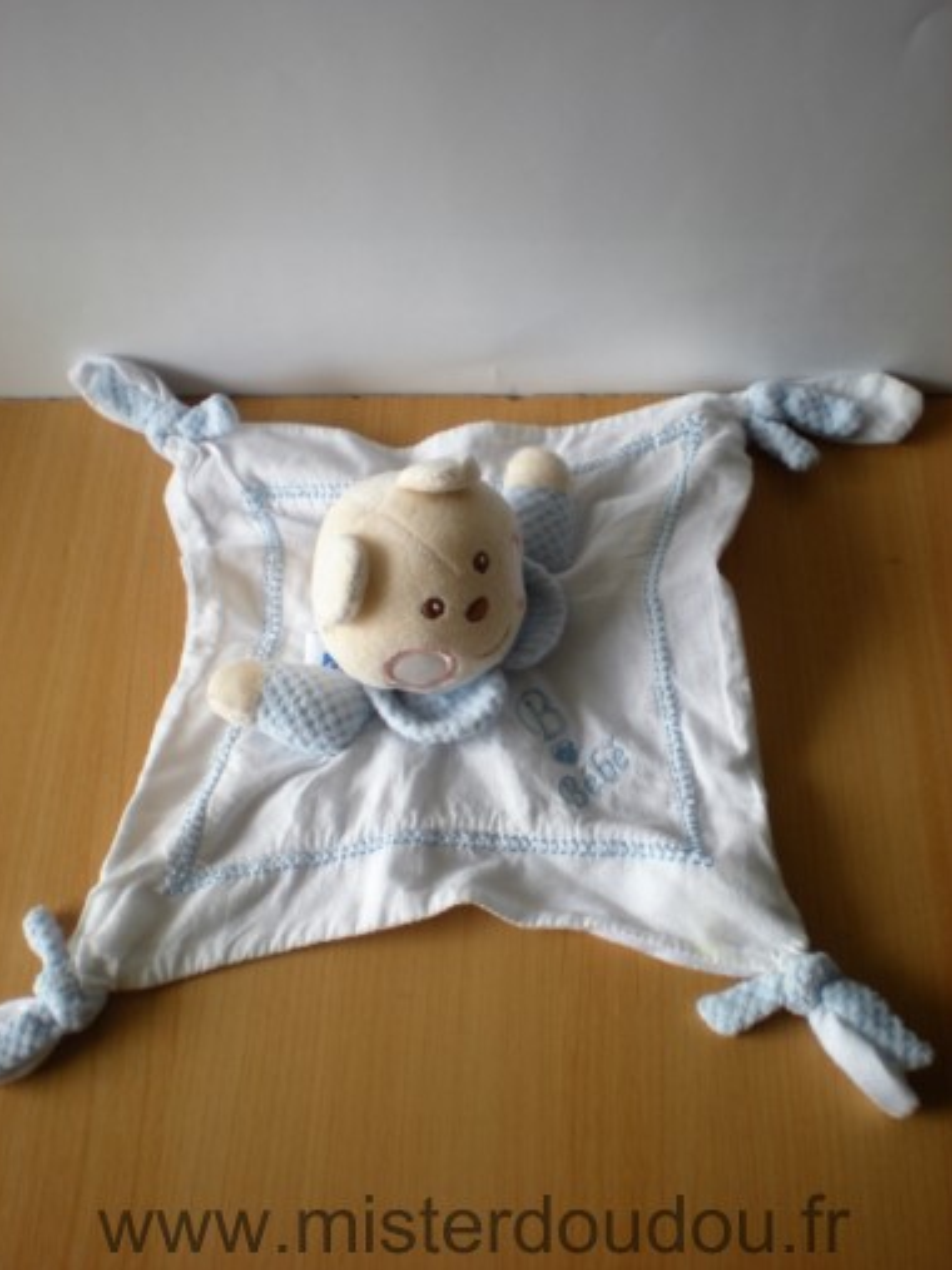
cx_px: 471
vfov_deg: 47.9
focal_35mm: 39
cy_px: 624
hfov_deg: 36.8
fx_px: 1431
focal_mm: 6.3
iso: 64
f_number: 3.1
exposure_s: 1/86
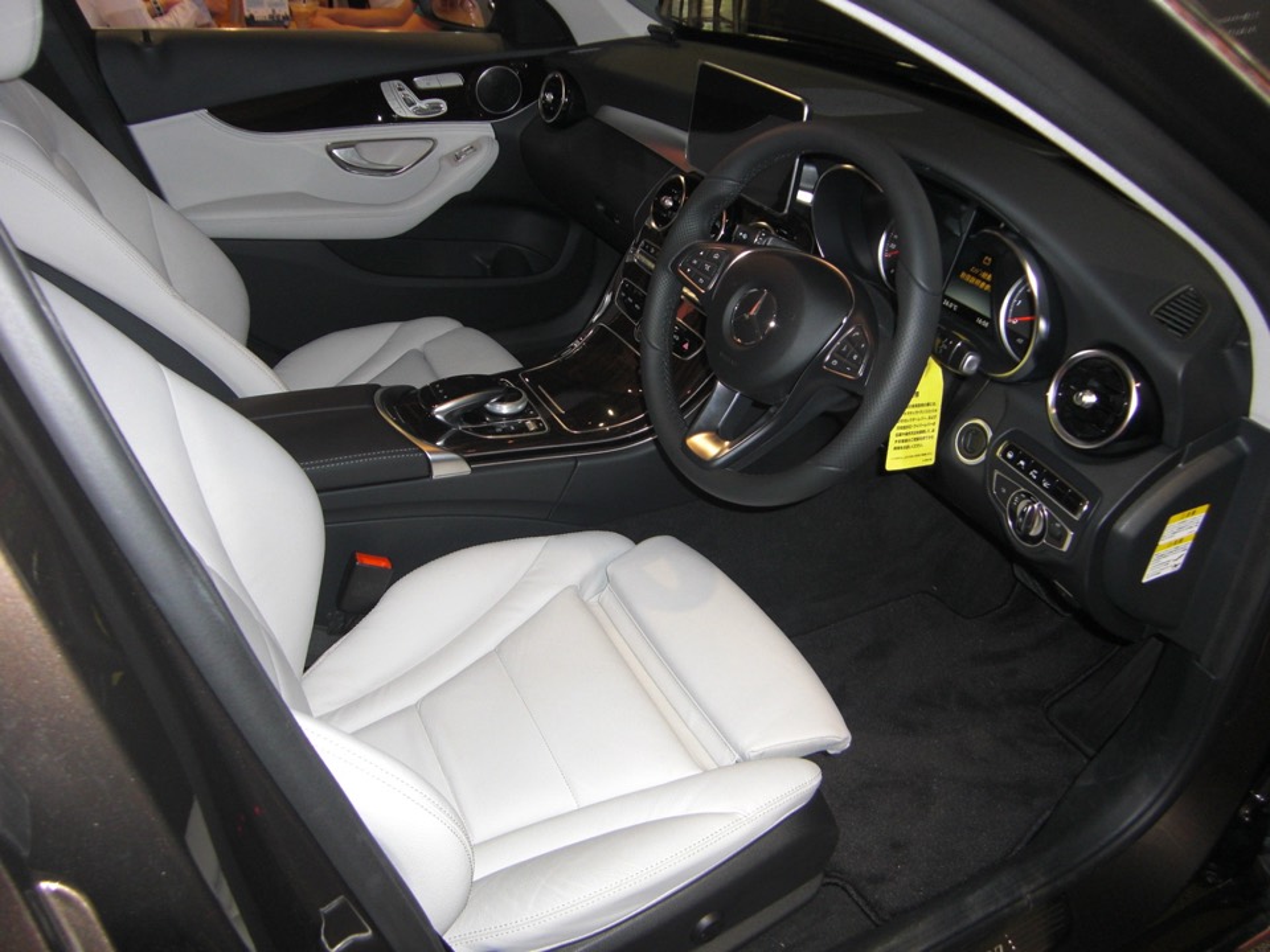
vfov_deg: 49.7
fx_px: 1027
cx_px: 635
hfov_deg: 63.4
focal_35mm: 28
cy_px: 476
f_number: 2.6
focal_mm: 4.9
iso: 100
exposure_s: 1/60
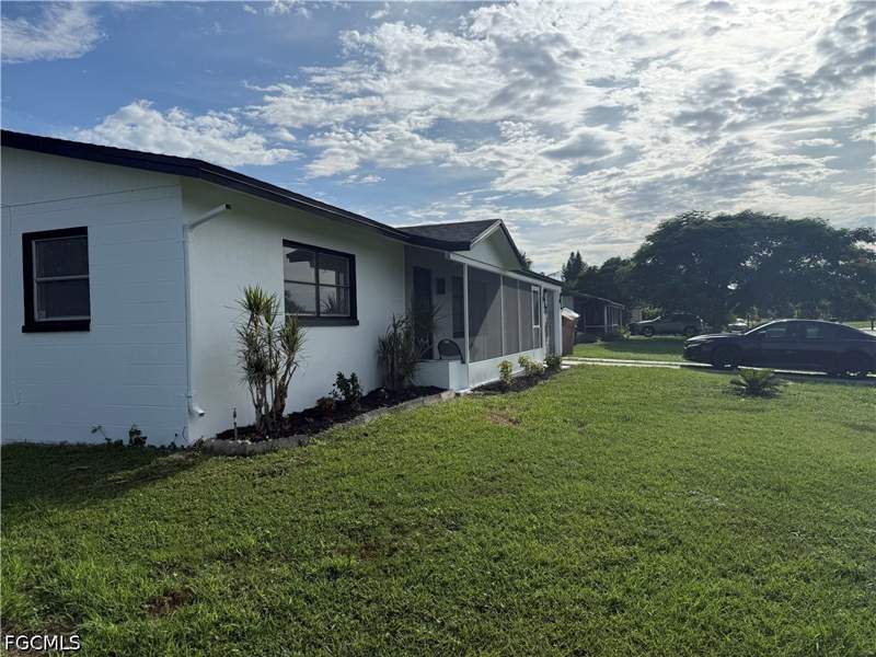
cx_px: 438
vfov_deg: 56.8
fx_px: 607
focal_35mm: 24
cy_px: 328
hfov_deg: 71.6
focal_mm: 6.76
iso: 100
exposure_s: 1/14286
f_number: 1.78
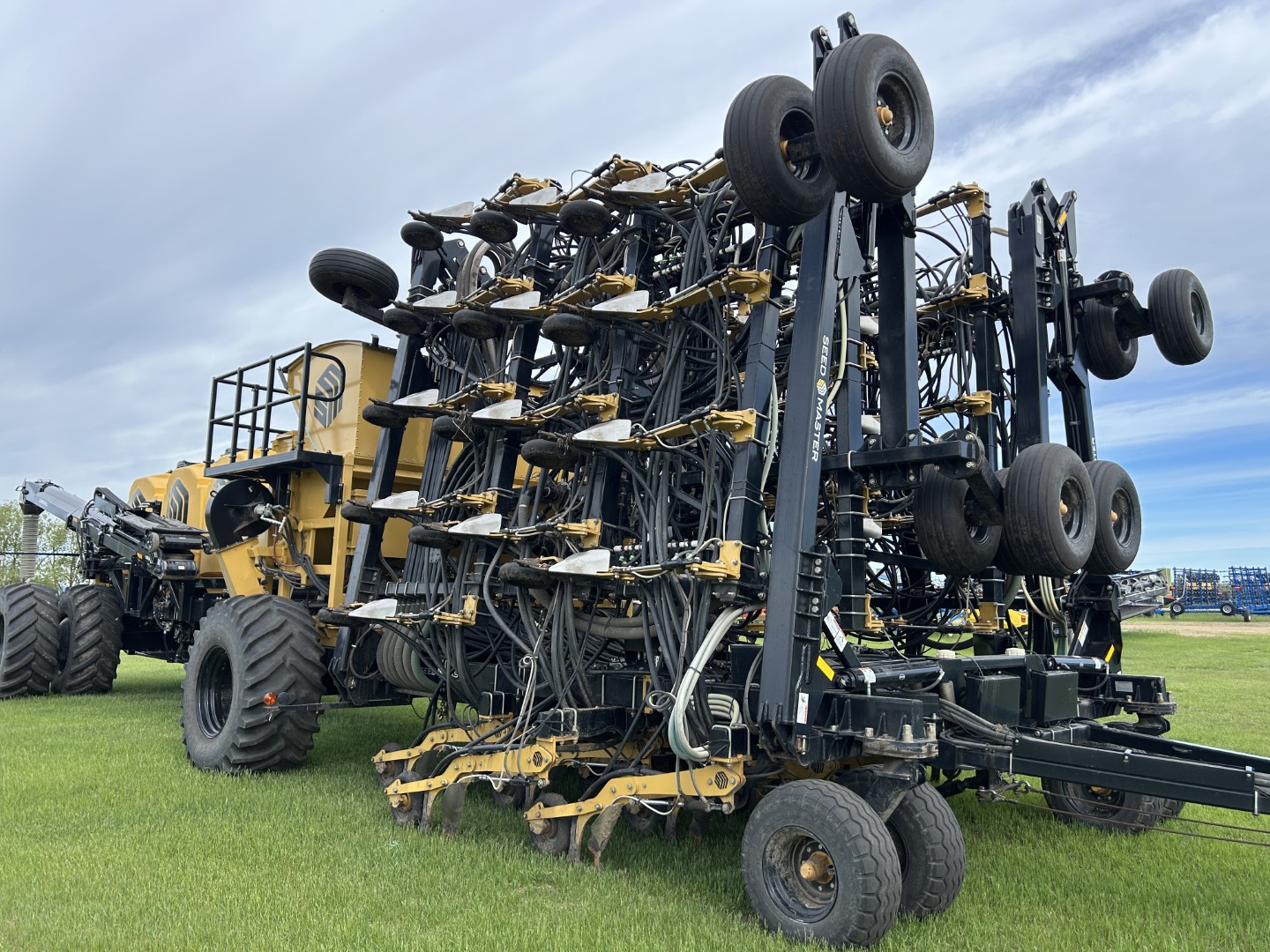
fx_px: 954
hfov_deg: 67.3
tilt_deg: +7.7
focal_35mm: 26
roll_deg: +0.3
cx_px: 635
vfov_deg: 53.1
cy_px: 476
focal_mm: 5.7
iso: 50
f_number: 1.5
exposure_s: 1/2165
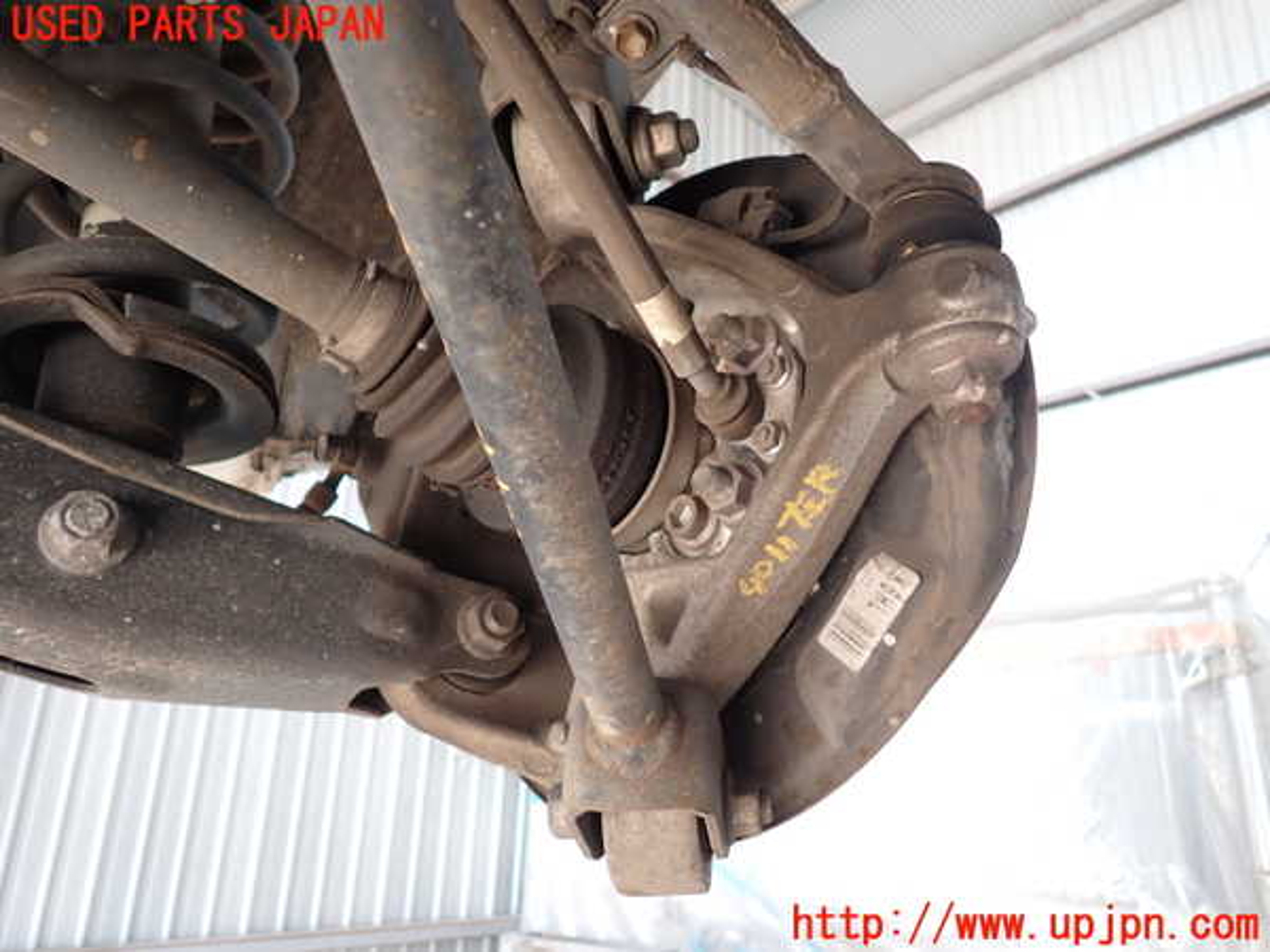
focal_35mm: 25
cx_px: 635
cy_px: 476
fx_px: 917
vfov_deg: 54.9
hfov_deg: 69.4
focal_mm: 4.5
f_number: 2
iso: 160
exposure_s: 1/60
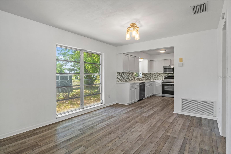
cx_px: 116
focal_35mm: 18
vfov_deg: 67.4
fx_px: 115
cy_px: 77
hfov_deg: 90.0
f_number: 9
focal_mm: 18
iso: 320
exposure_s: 1.3
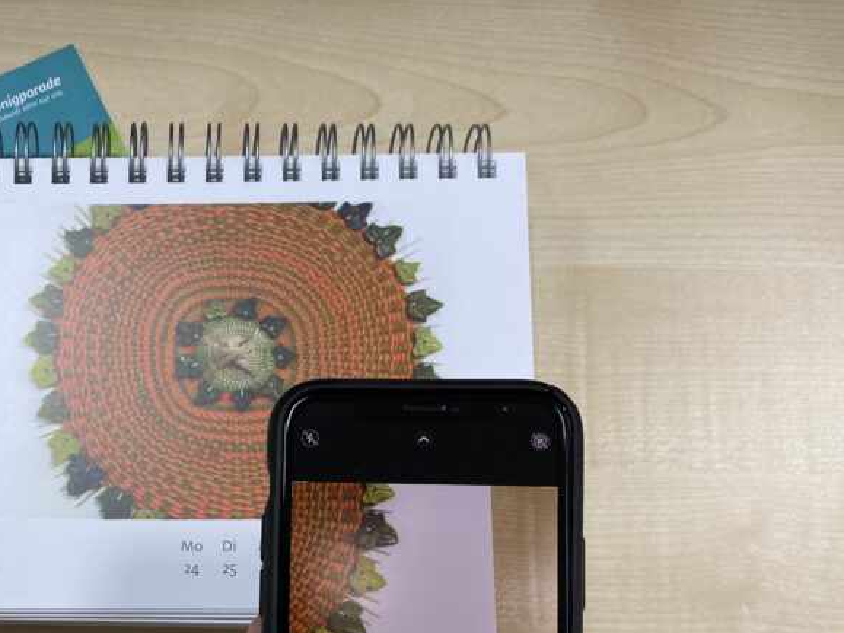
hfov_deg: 39.7
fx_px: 1121
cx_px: 179
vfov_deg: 30.3
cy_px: 556
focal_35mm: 46
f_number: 1.8
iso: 80
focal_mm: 4.25
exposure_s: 1/100
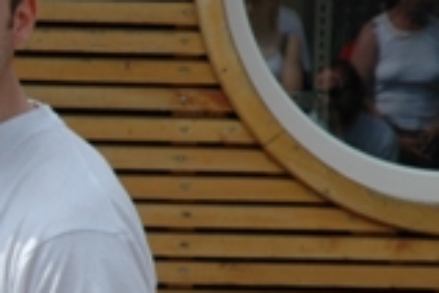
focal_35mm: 423
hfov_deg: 4.8
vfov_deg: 3.2
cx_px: -171
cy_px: 287
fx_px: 5158
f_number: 10
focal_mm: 70
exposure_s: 1/400
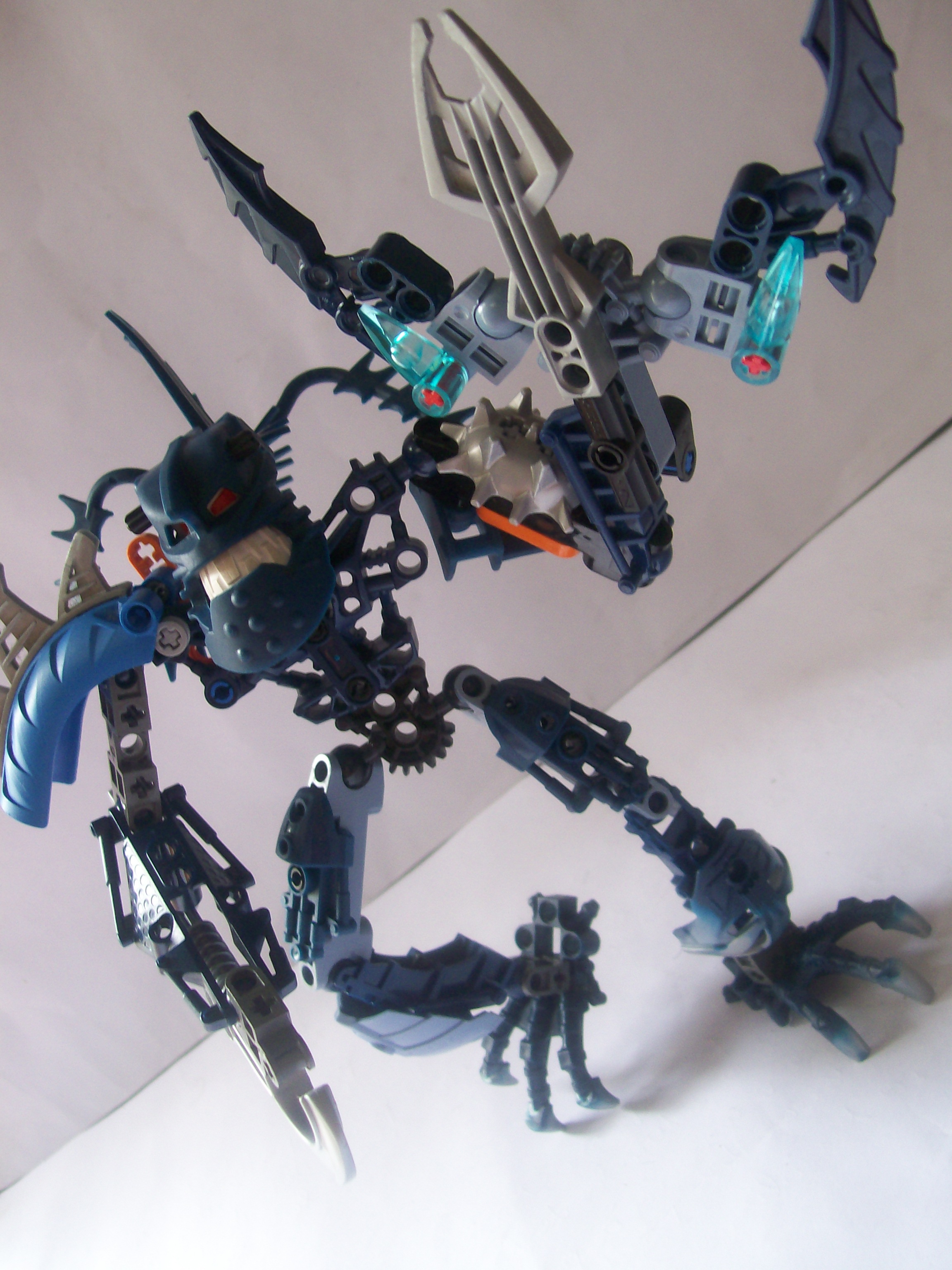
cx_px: 476
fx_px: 1320
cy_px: 635
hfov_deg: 39.7
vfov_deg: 51.4
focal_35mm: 36
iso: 80
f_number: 2.7
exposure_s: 1/40.1
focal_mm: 6
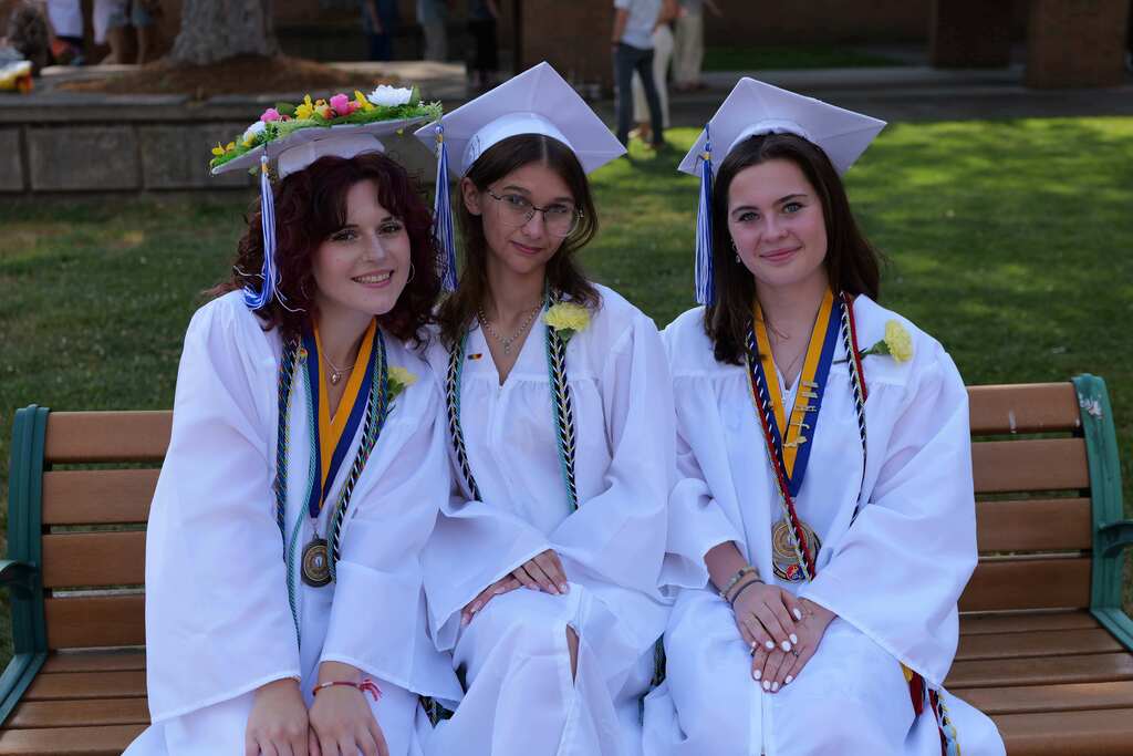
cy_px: 378
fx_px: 1479
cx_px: 566
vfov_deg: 28.7
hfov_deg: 41.9
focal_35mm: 47
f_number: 4
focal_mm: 47
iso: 100
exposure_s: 1/400
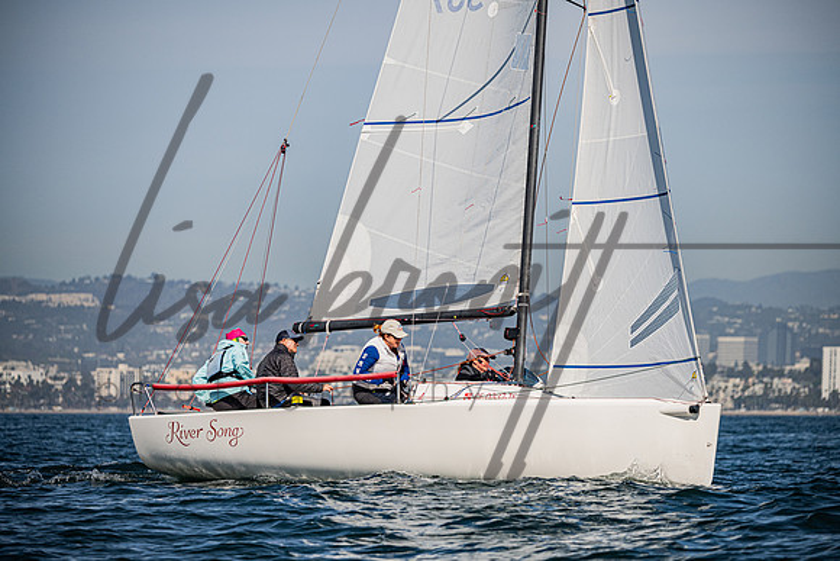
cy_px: 280
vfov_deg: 6.2
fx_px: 5203
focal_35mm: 223
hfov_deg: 9.2
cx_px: 420
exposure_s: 1/4000
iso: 320
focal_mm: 220
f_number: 5.6
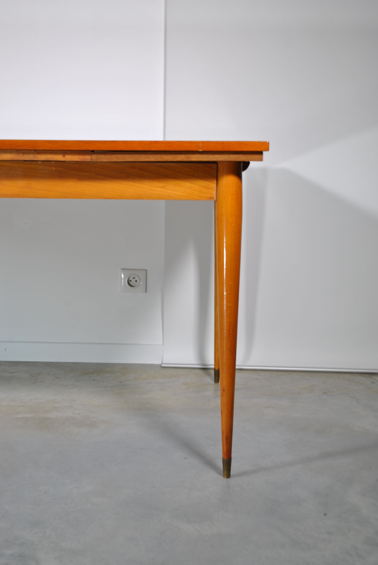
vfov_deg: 41.1
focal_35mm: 48
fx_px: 754
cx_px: 189
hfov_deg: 28.1
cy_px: 282
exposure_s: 1/15
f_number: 4.8
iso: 100
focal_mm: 32
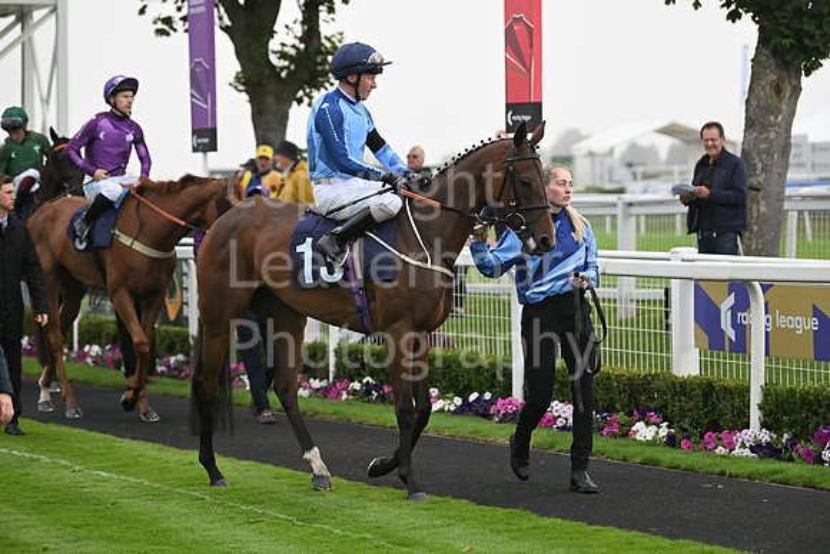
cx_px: 415
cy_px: 277
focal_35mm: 122
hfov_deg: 16.8
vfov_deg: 11.2
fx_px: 2813
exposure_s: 1/1250
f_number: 3.5
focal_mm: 122
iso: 1000
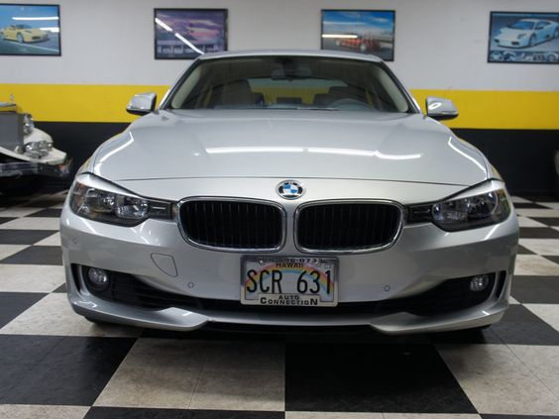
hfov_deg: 51.4
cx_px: 285
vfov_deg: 39.7
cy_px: 209
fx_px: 581
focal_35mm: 36
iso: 250
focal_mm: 22
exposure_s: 1/40
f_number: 4
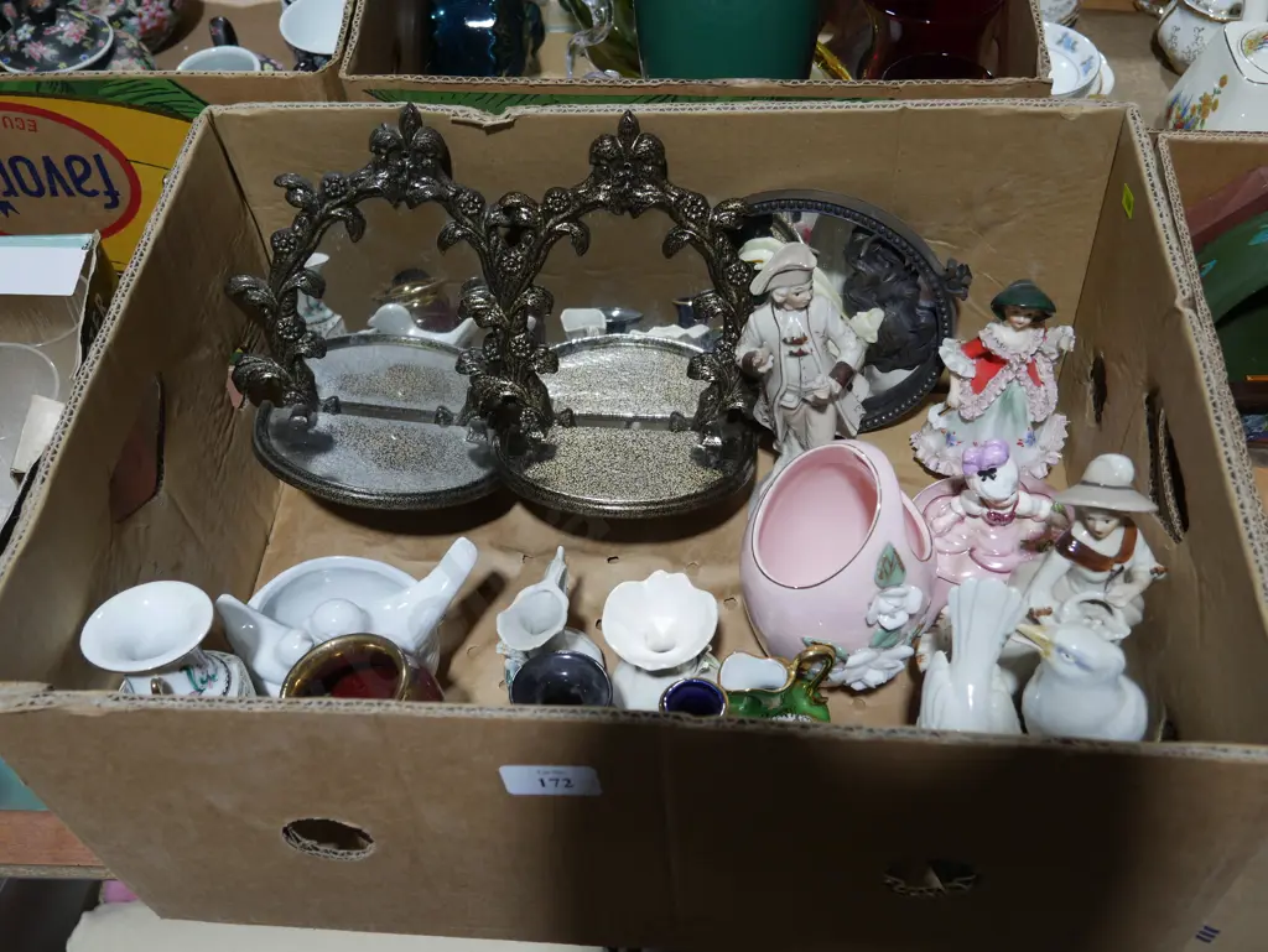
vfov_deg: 39.7
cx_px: 634
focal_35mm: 36
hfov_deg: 51.3
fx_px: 1319
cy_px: 476
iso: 200
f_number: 4
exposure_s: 1/60
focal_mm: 18
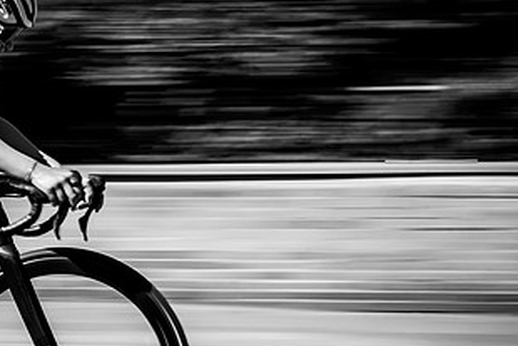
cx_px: 54
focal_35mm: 170
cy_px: 92
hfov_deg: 12.0
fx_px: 2447
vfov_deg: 8.1
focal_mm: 70
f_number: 18
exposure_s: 1/40
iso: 100
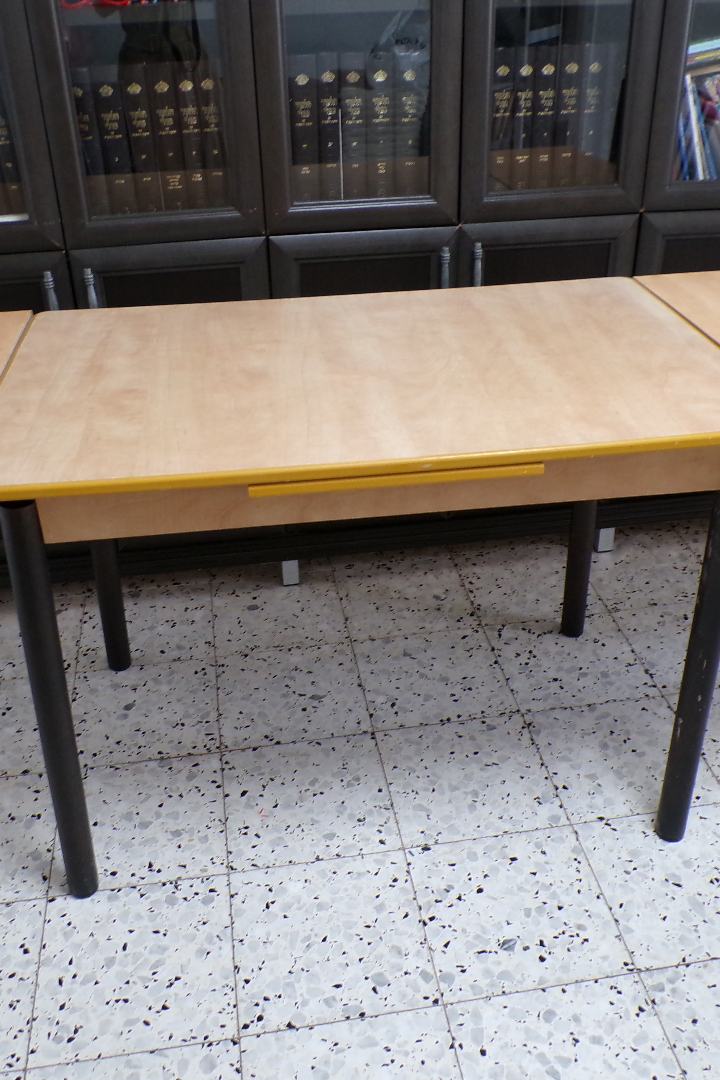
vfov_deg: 55.8
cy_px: 549
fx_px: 1020
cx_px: 357
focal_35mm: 34
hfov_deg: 38.9
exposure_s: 1/17
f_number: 3
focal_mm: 4.3
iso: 259
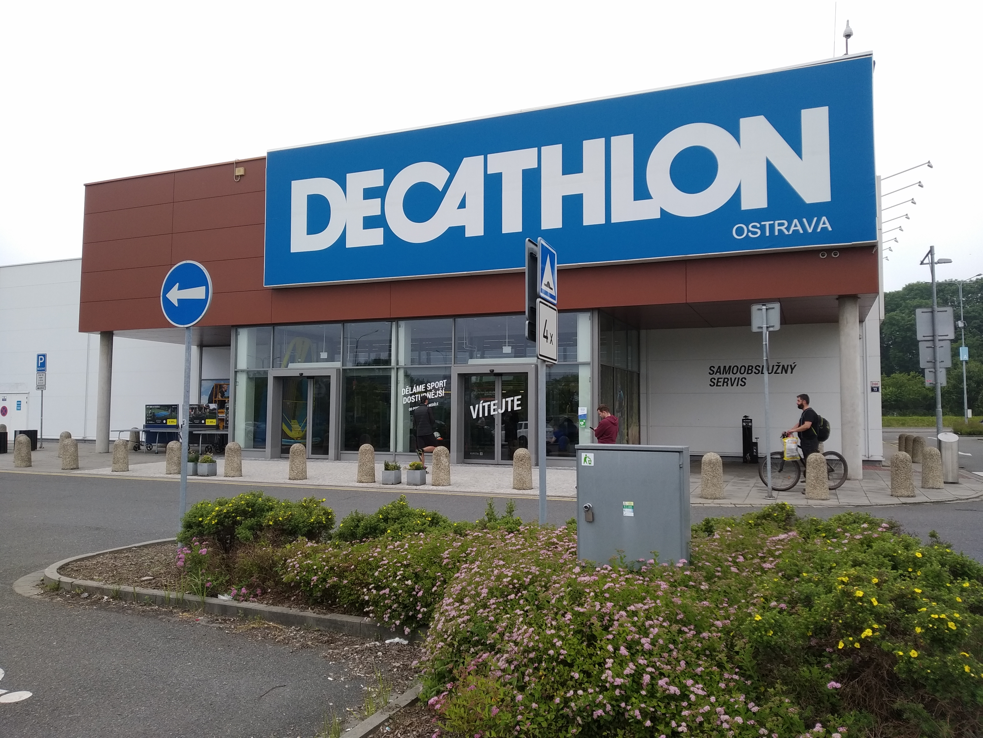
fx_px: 738
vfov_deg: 53.1
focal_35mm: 26
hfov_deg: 67.3
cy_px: 369
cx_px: 492
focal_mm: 3.82
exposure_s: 1/316
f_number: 2.2
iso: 100
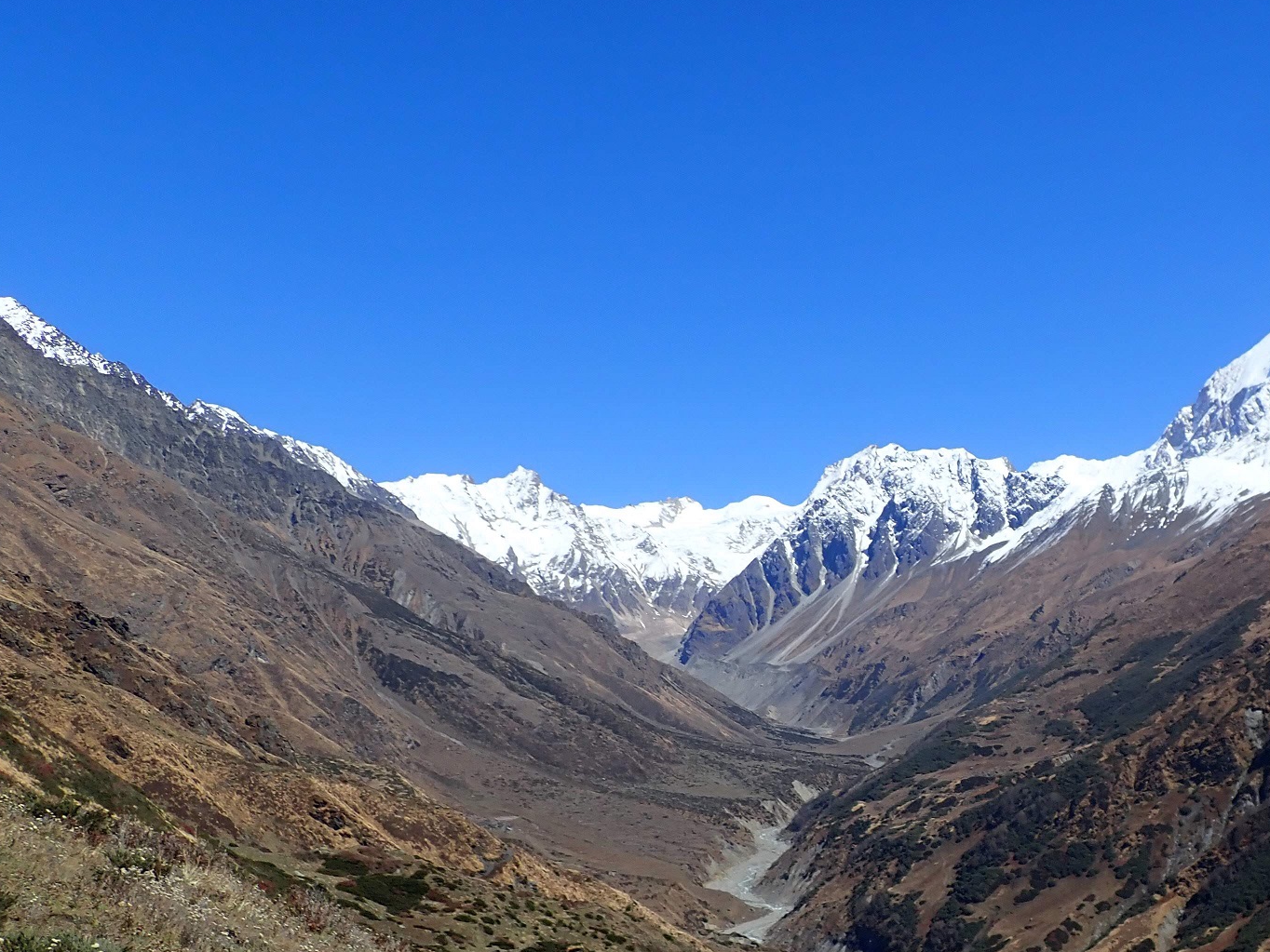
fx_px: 1614
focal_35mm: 44
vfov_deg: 32.7
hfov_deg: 42.0
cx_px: 903
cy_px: 595
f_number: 9
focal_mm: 5.5
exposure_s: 1/160
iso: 100
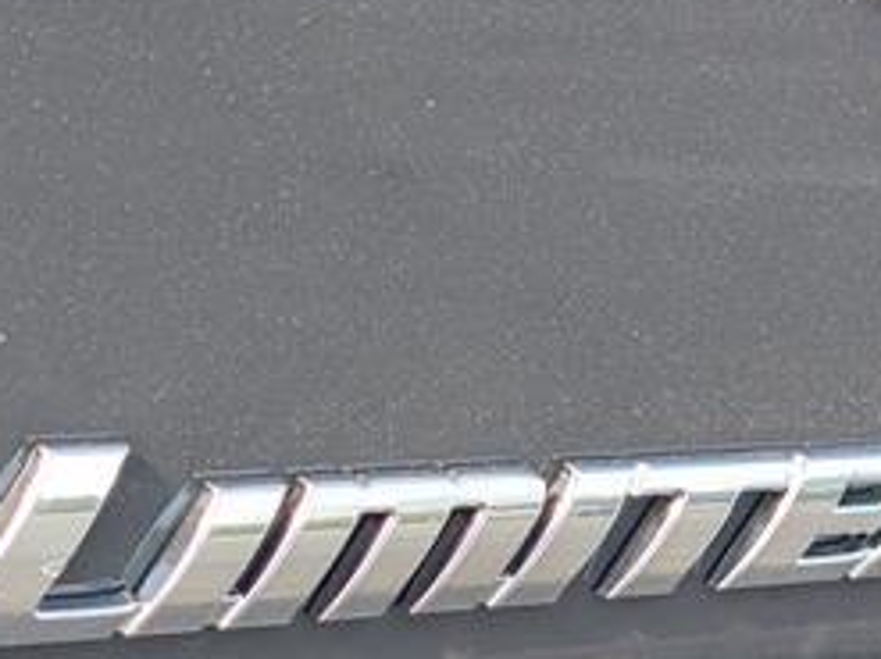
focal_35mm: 127
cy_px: 517
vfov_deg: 11.6
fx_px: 3231
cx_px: 353
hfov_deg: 15.5
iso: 27
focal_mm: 6.9
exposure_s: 1/270
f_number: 1.68
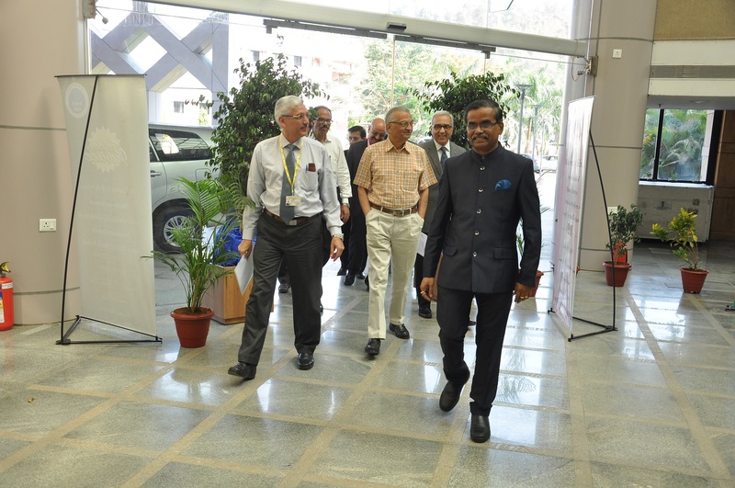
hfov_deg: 51.3
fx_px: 765
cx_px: 368
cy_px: 244
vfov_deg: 35.4
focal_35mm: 38
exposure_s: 1/125
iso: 500
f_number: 5.6
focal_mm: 25
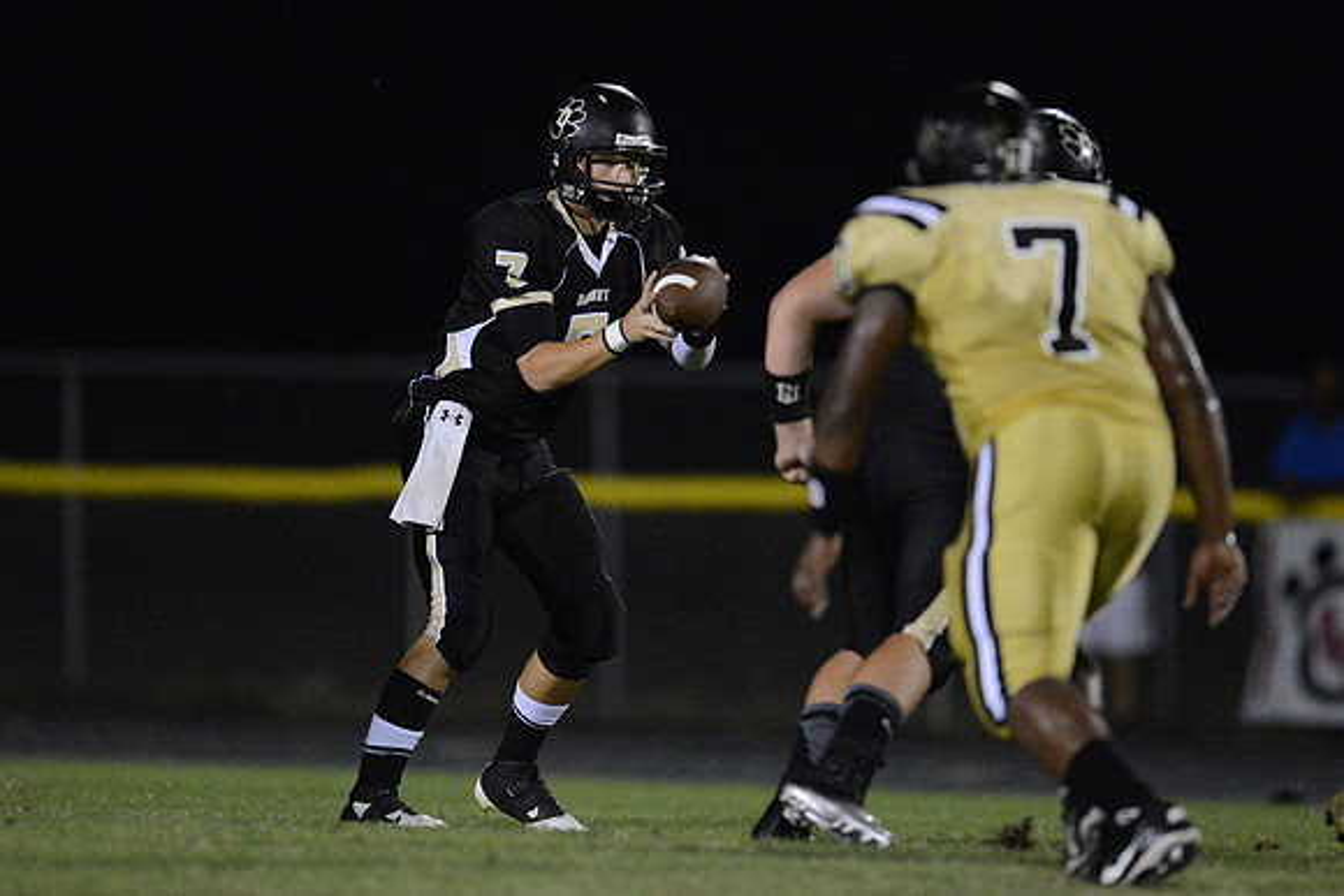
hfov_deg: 5.2
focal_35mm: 400
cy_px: 448
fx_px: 14936
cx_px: 672
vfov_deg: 3.4
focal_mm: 400
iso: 12800
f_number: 2.8
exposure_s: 1/640
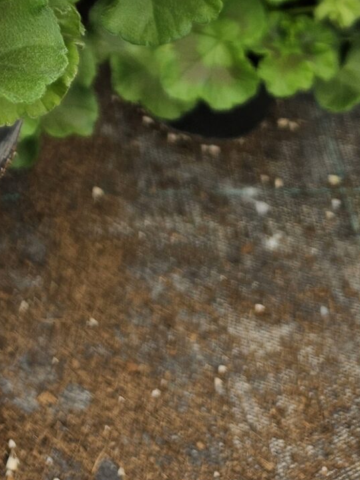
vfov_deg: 19.8
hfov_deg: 16.5
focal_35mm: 82
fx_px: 1136
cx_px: -176
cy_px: -291
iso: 25
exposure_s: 1/306
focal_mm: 5.4
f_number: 1.8
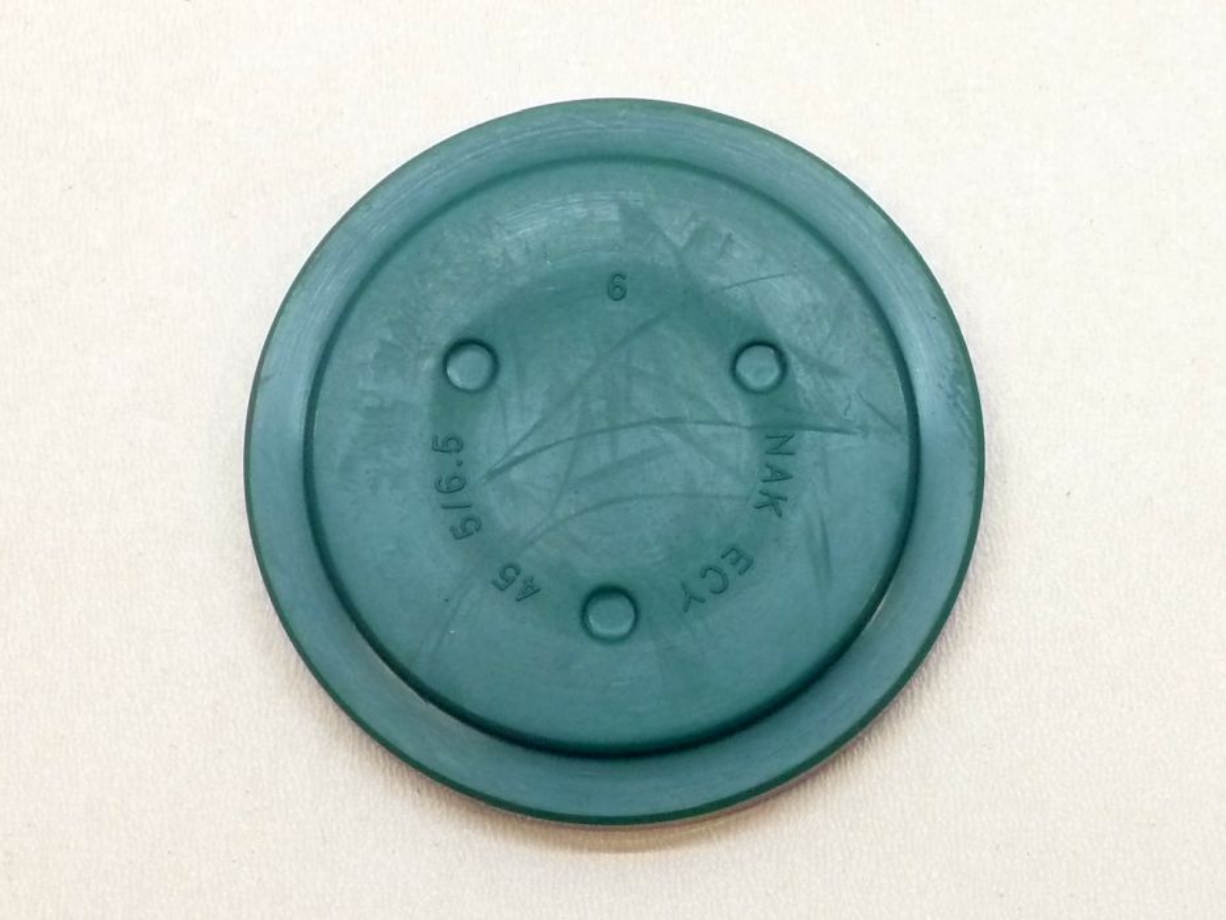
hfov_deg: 32.7
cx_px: 613
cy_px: 460
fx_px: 2090
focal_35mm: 59
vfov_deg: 24.8
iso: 400
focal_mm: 9.7
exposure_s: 1/25
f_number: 3.9
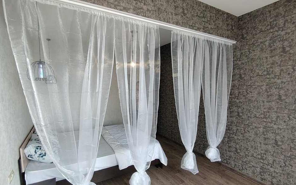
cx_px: 143
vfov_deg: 62.2
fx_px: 153
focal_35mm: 19
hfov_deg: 88.0
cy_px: 97
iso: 102
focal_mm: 1.42
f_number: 2.2
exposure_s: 1/100
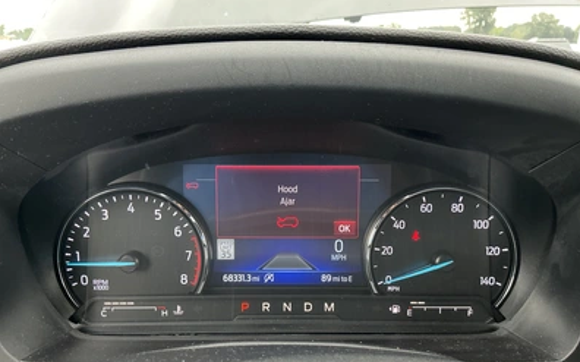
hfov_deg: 62.9
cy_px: 204
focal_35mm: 30
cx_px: 291
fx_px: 474
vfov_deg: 41.7
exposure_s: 1/122
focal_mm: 3
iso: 64
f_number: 1.8
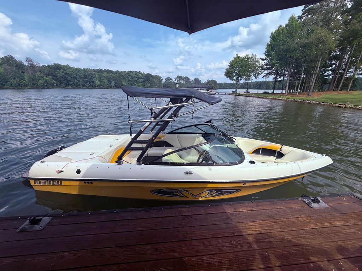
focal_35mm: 14
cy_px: 136
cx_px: 181
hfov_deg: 102.1
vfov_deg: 85.7
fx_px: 146
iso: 50
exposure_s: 1/1656
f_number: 2.2
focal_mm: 2.22
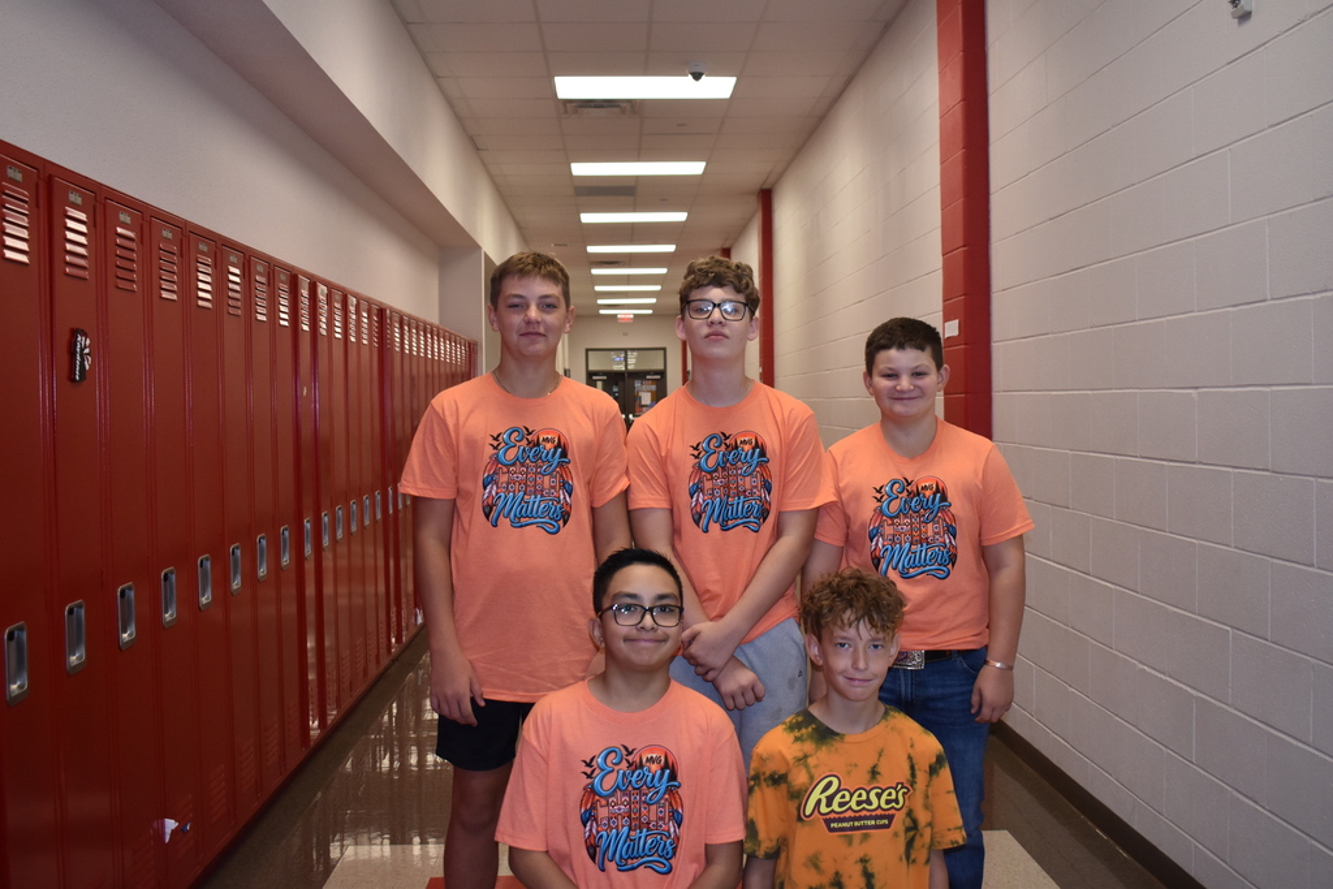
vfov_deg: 36.9
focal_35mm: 36
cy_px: 444
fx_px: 1333
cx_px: 666
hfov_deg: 53.1
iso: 800
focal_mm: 24
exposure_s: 1/160
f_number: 3.8
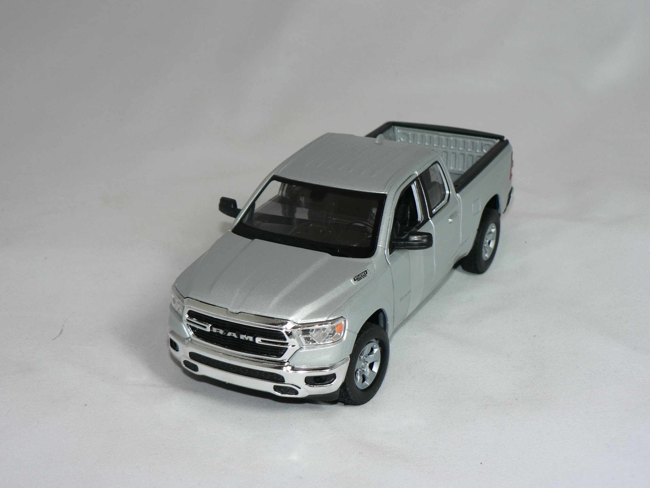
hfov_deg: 31.7
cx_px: 325
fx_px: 1145
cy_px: 244
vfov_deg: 24.0
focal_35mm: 61
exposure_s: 1/60
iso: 80
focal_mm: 10.2
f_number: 3.2
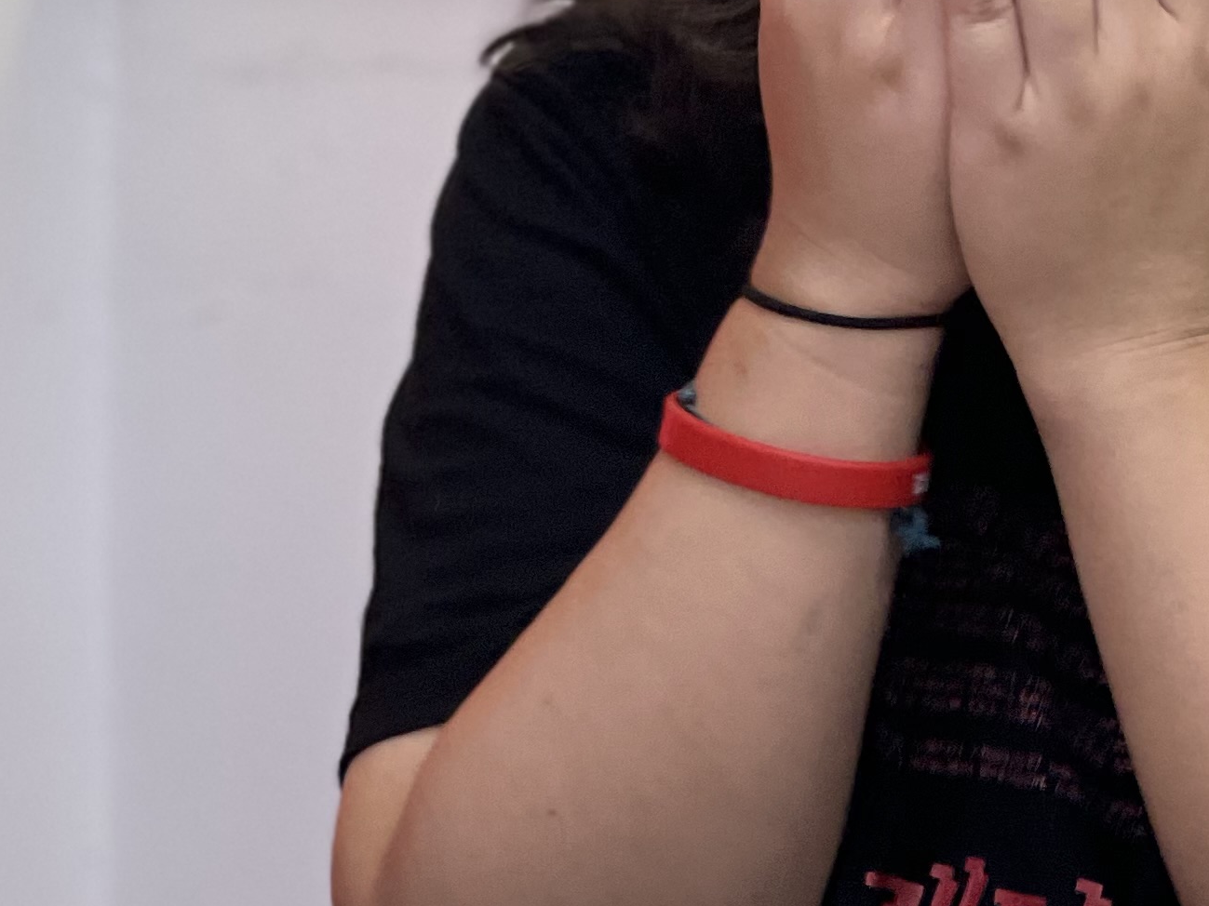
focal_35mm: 239
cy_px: -125
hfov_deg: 8.3
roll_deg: -0.1
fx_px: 8347
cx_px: 876
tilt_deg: -0.2
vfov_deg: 6.2
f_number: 2.8
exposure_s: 1/60
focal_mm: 9
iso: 125
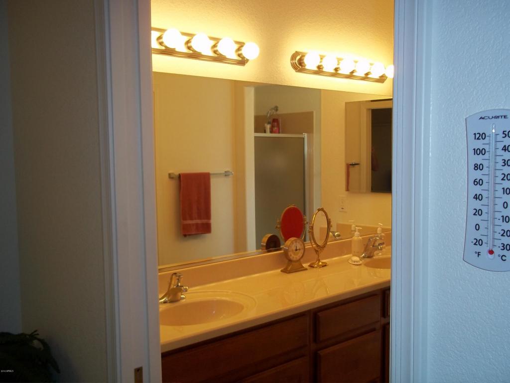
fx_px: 530
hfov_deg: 51.4
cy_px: 192
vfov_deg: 39.7
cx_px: 255
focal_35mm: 36
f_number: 3.1
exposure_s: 1/30
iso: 80
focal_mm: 6.5
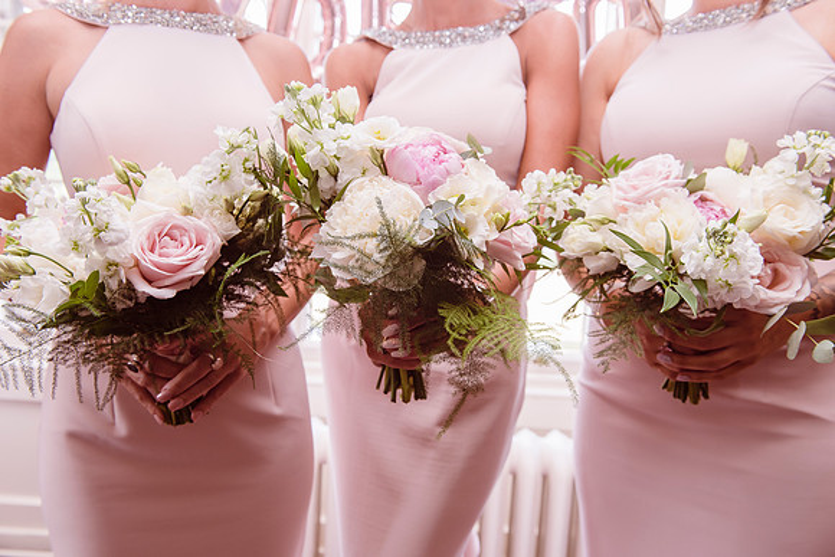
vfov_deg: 41.1
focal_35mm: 32
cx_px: 418
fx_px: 742
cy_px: 278
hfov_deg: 58.7
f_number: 5.6
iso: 320
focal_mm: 32
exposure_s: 1/60
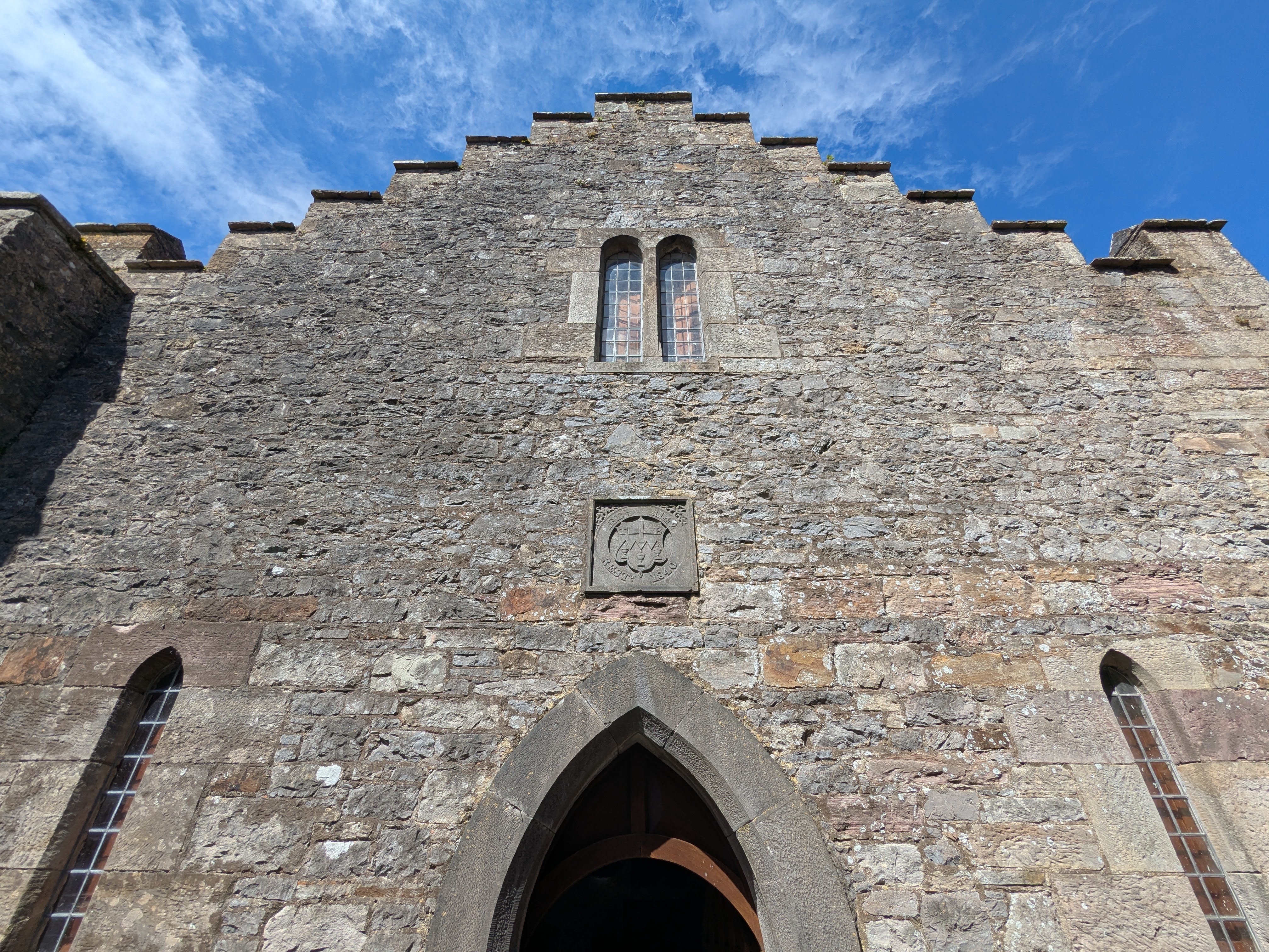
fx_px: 587
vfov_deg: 78.1
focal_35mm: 16
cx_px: 634
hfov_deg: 94.5
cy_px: 476
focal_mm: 2.35
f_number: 2.2
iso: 38
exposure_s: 1/1408
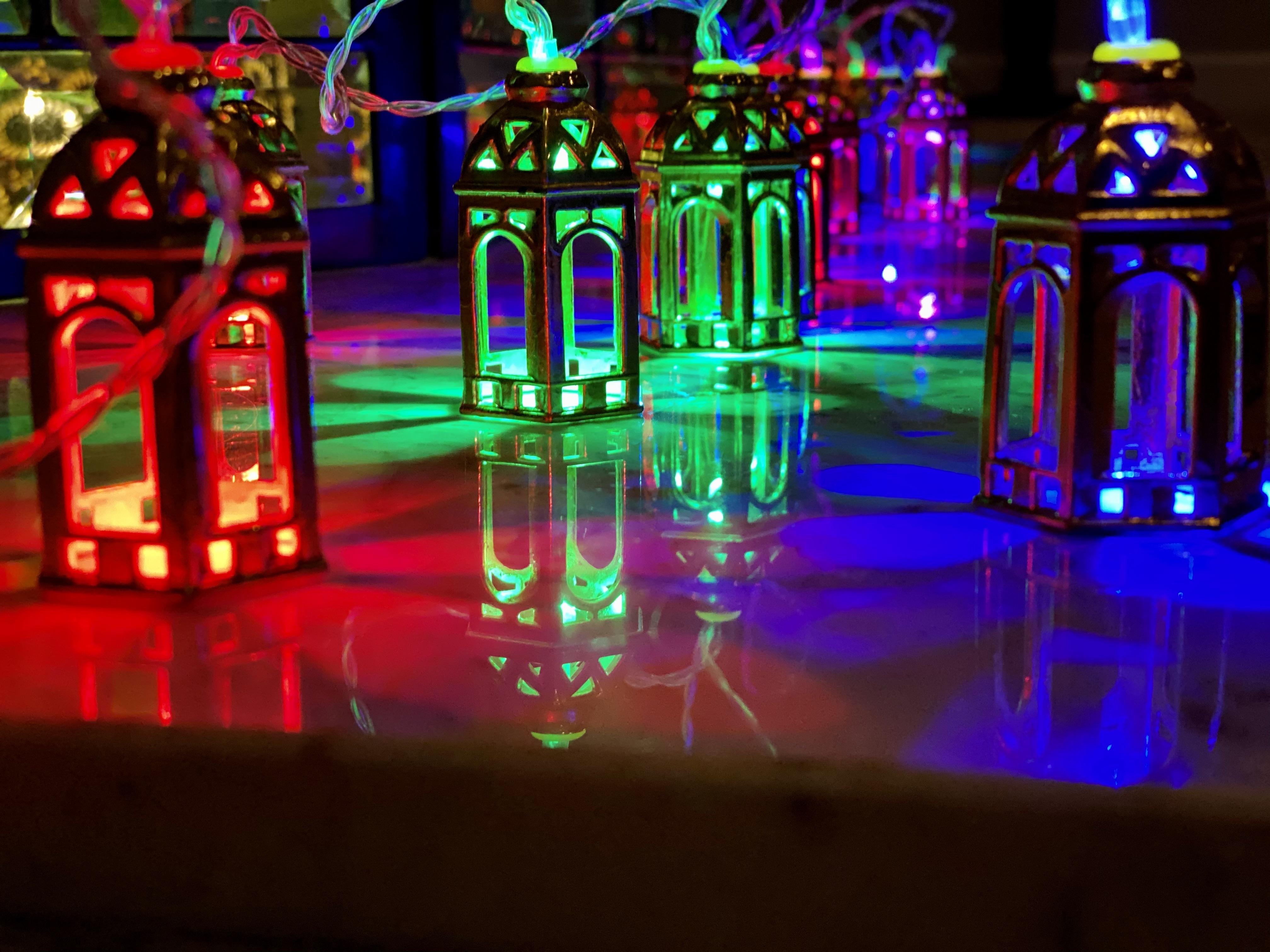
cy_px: 476
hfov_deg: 36.8
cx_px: 635
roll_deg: -0.3
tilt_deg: -11.8
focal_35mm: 52
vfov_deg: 28.0
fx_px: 1908
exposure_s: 1/15
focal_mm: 6
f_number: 2
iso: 400
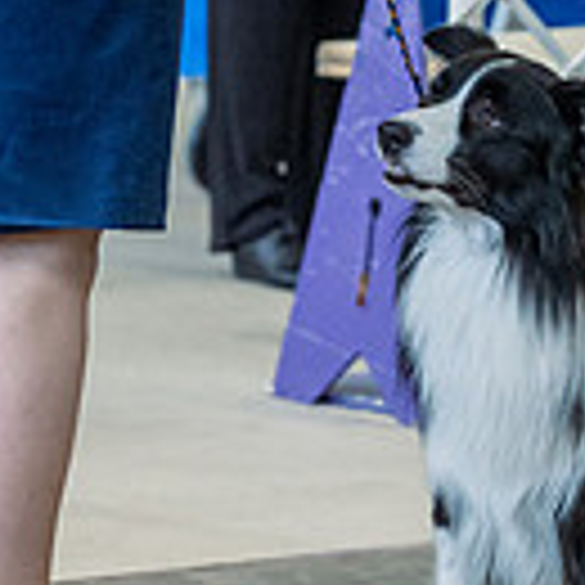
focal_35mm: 305
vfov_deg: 5.7
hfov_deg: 5.7
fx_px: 5832
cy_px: -14
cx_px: 446
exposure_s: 1/400
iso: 6400
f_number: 4
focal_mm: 104
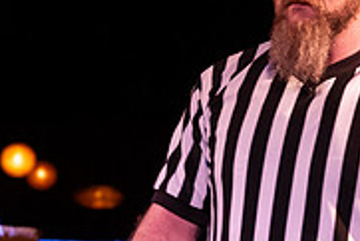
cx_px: 430
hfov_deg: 12.5
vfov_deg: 8.5
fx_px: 1611
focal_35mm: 161
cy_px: 168
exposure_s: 1/320
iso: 2000
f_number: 3.5
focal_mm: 45
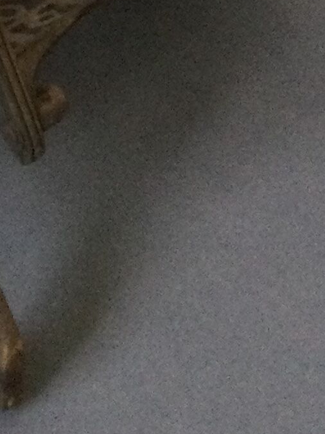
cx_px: 15
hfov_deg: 9.8
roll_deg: -0.1
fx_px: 1878
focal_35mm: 150
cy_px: -370
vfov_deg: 12.0
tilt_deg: -29.0
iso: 160
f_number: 2.4
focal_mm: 3.3
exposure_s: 1/33
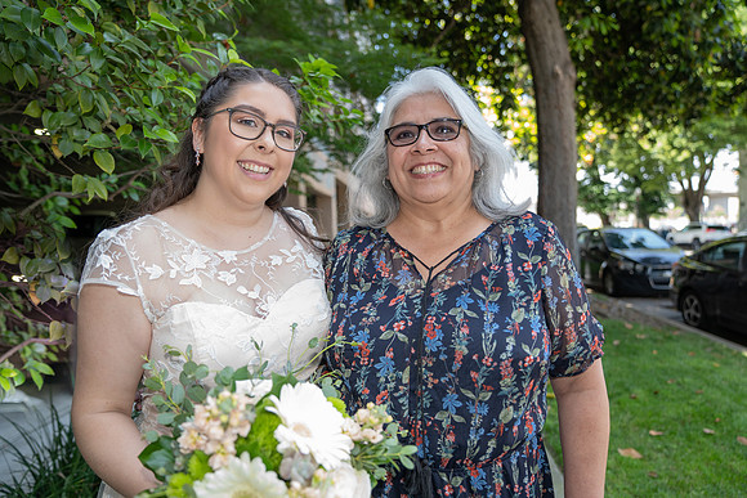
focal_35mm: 24
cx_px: 374
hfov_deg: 73.7
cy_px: 249
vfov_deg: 53.2
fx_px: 498
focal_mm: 24
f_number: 2.8
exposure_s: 1/250
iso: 500
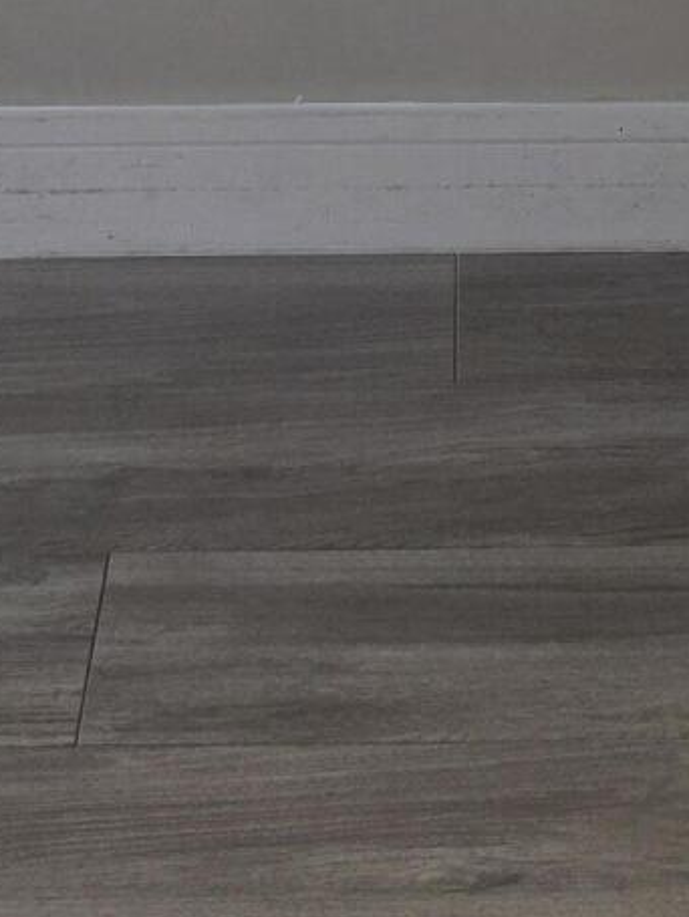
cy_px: -711
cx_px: 562
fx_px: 2677
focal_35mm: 101
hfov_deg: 14.6
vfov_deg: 16.4
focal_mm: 6.5
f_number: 1.4
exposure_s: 1/120
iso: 20
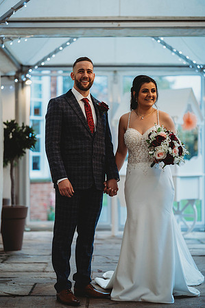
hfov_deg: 16.0
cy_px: 154
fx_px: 728
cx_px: 102
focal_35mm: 85
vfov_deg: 23.9
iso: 1100
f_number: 1.8
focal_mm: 85
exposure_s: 1/160
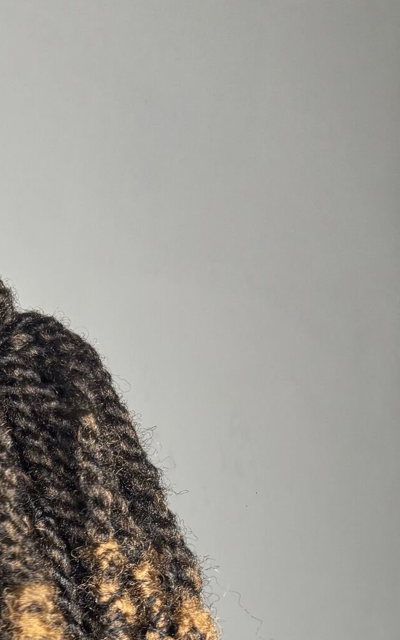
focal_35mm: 74
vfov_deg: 25.9
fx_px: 1290
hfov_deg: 15.9
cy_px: 695
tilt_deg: +0.9
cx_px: -233
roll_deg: -1.0
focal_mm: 5.96
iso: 50
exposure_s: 1/121
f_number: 1.6
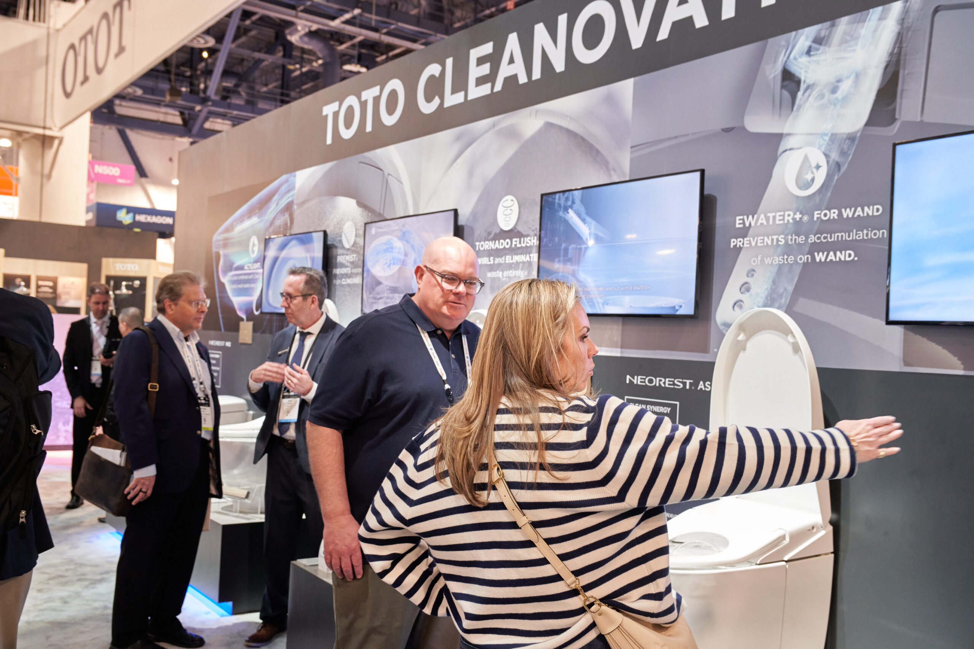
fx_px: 920
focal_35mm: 34
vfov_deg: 38.9
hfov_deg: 55.8
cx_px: 487
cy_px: 324
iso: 4000
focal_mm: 34
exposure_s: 1/125
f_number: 5.6
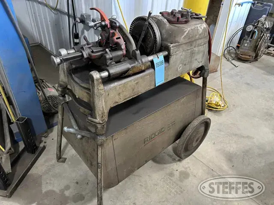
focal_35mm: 24
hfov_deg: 71.6
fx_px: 190
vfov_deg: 56.8
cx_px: 137
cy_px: 102
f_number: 1.78
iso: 400
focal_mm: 6.86
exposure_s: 1/60
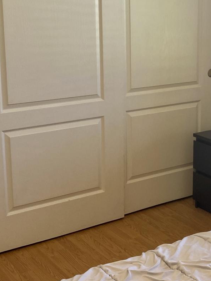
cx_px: 192
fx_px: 536
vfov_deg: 29.3
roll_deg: -0.9
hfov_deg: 21.7
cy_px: 110
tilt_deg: -11.9
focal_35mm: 66
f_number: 1.8
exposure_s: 1/60
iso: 64
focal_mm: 4.25
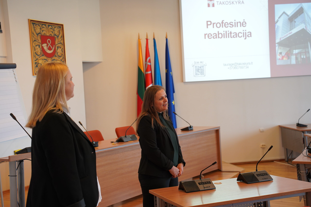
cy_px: 104
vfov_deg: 24.2
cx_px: 156
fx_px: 484
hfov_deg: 35.6
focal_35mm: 56
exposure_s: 1/160
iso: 1000
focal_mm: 56
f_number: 4
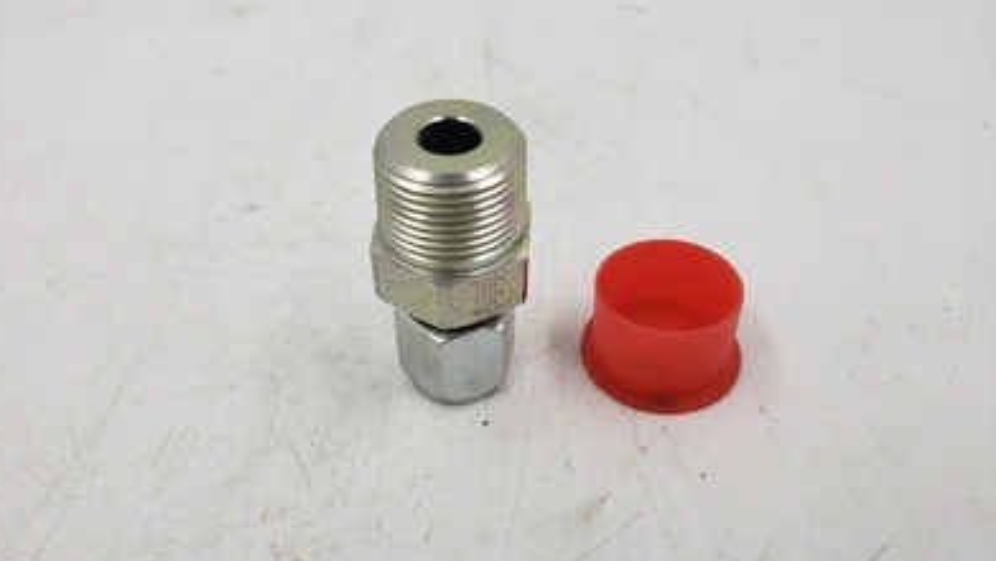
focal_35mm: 29
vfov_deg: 40.2
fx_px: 766
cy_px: 278
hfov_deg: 66.1
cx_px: 494
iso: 50
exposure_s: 1/517
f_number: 1.5
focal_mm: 4.3
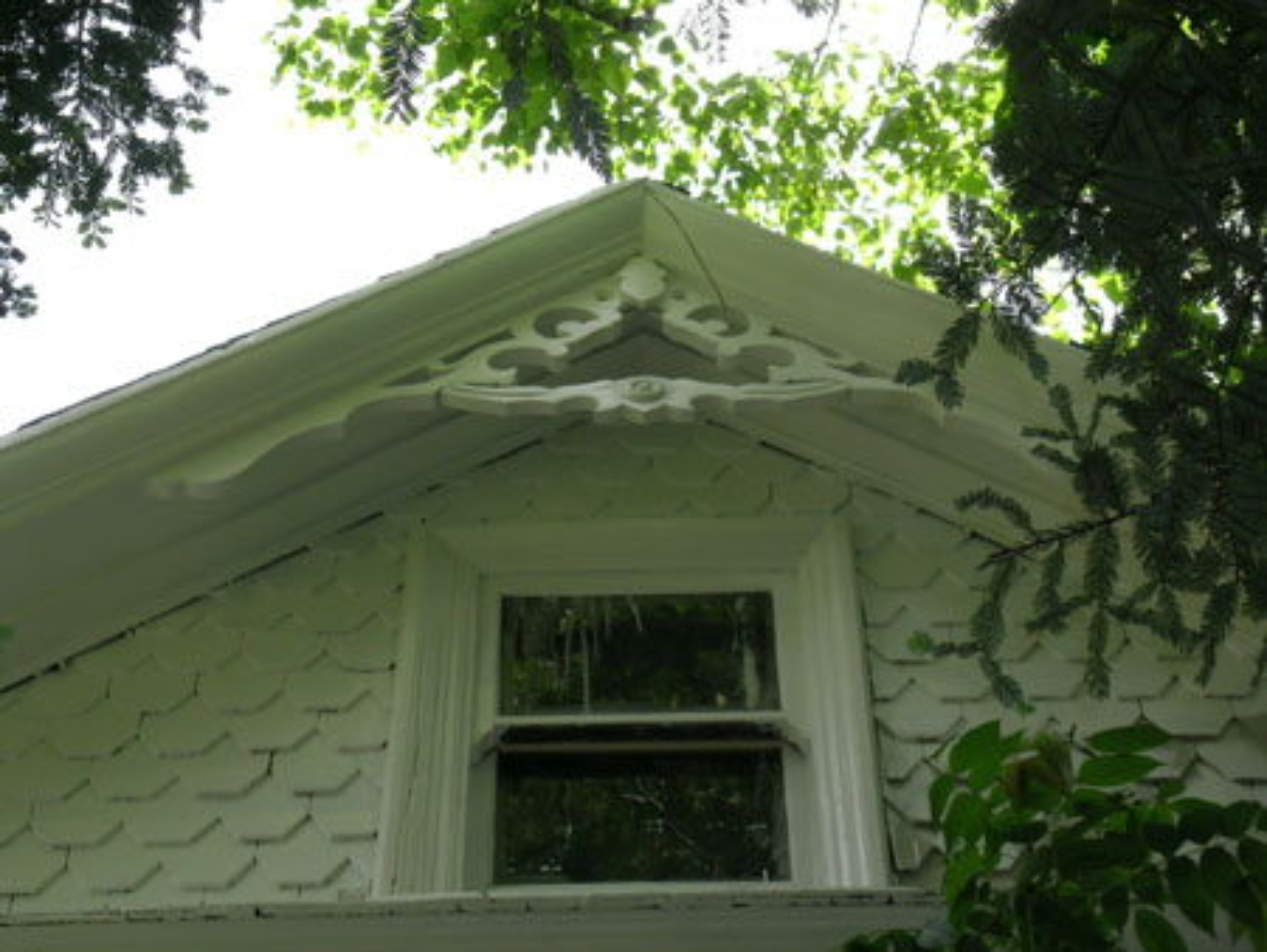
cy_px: 476
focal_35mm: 102
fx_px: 3735
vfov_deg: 14.5
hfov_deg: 19.3
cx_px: 634
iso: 52
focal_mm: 21.1
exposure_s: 1/60
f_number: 7
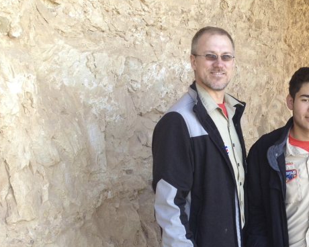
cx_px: 302
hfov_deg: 24.1
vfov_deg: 19.9
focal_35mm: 76
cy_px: 205
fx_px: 695
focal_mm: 4.28
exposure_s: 1/120
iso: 64
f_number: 2.4
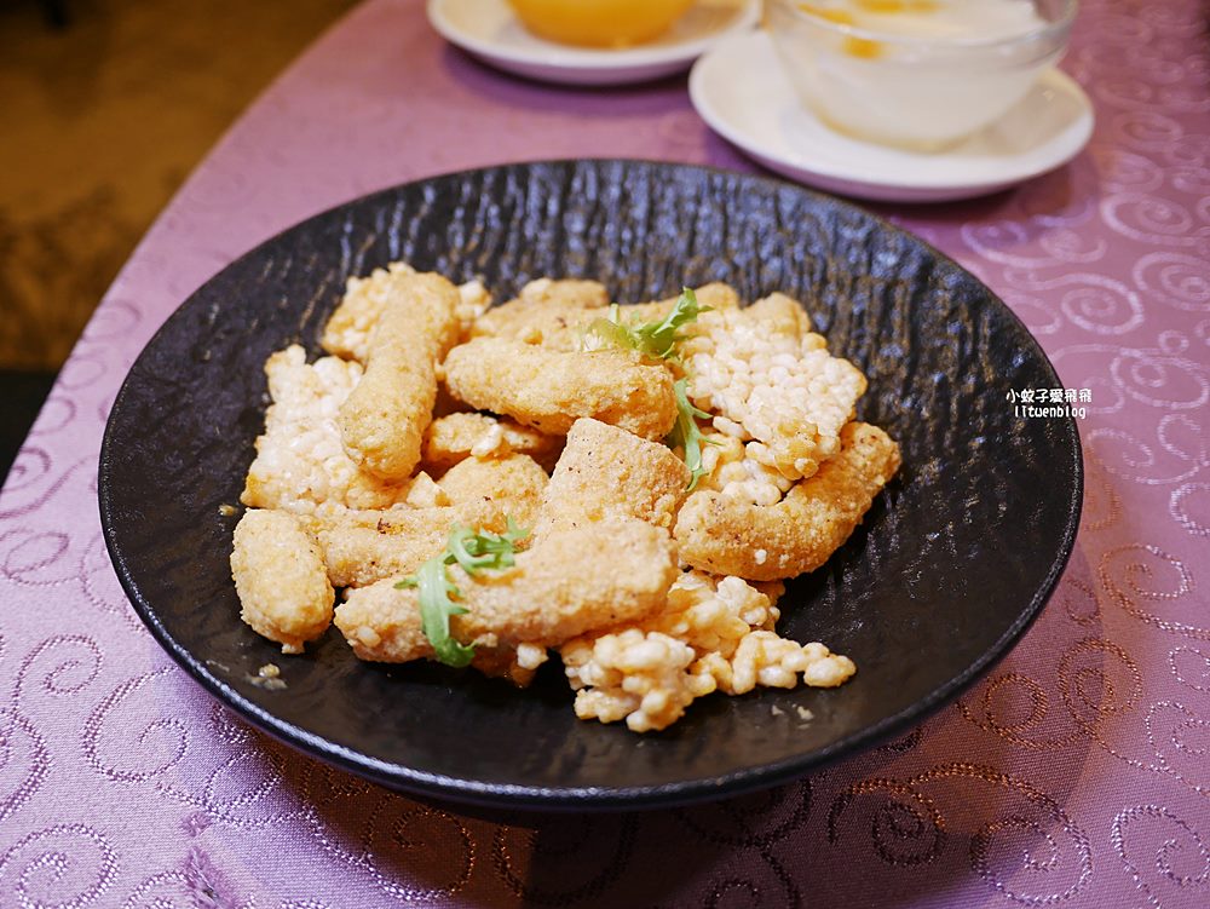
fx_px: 979
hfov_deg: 63.4
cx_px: 605
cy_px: 454
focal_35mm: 28
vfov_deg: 49.8
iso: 200
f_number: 2.5
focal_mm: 14
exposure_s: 1/60
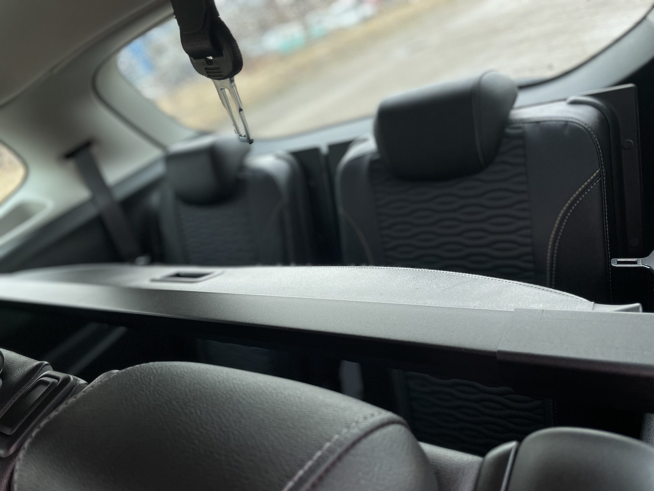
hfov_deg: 67.3
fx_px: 491
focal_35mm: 26
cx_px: 327
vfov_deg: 53.1
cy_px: 246
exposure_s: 1/121
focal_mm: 4.2
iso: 80
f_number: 1.6
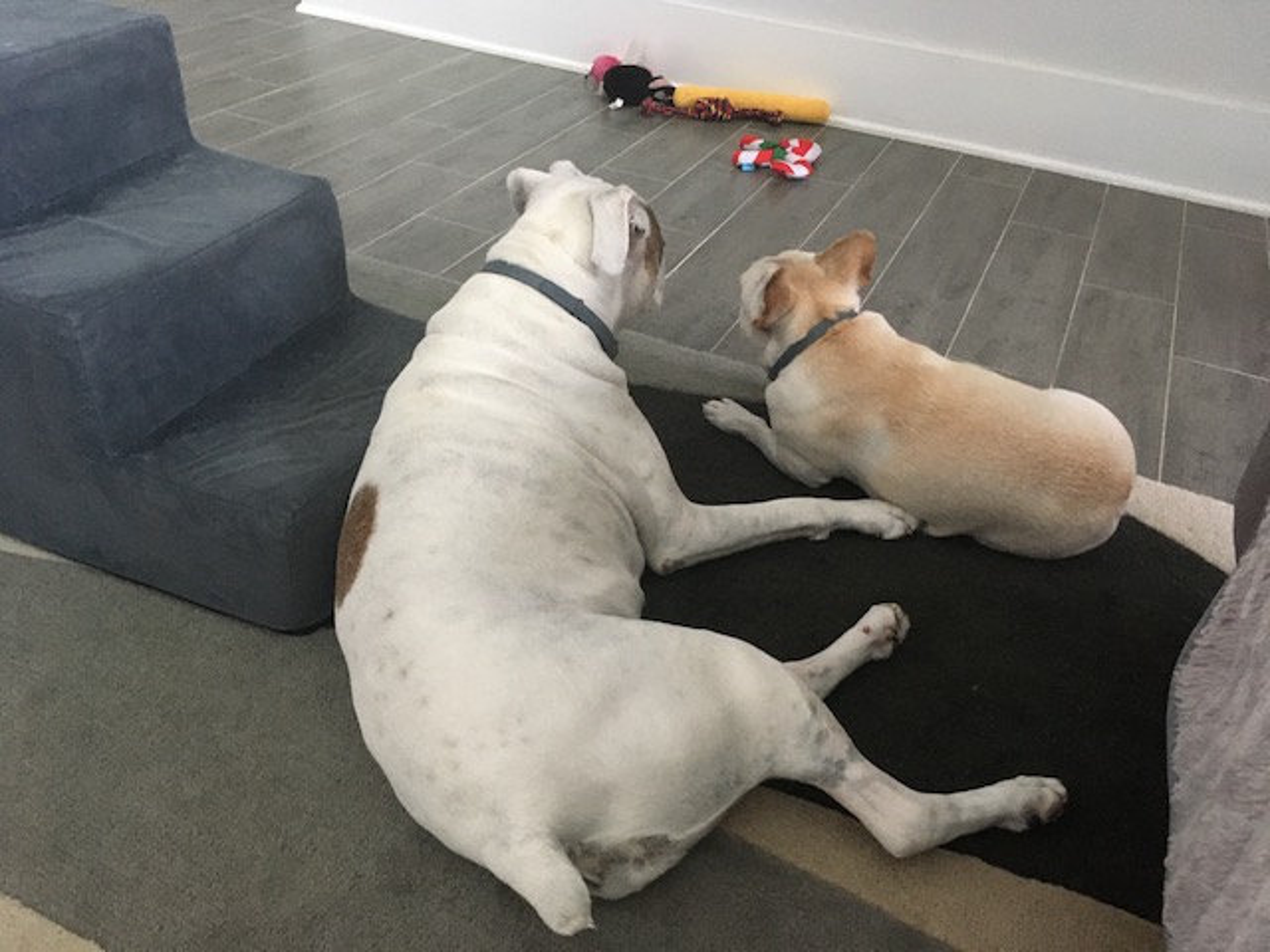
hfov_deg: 61.7
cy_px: 476
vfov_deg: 48.2
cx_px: 635
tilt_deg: -36.3
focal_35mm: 29
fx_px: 1064
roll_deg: -5.4
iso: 200
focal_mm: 4.15
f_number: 2.2
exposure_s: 1/15
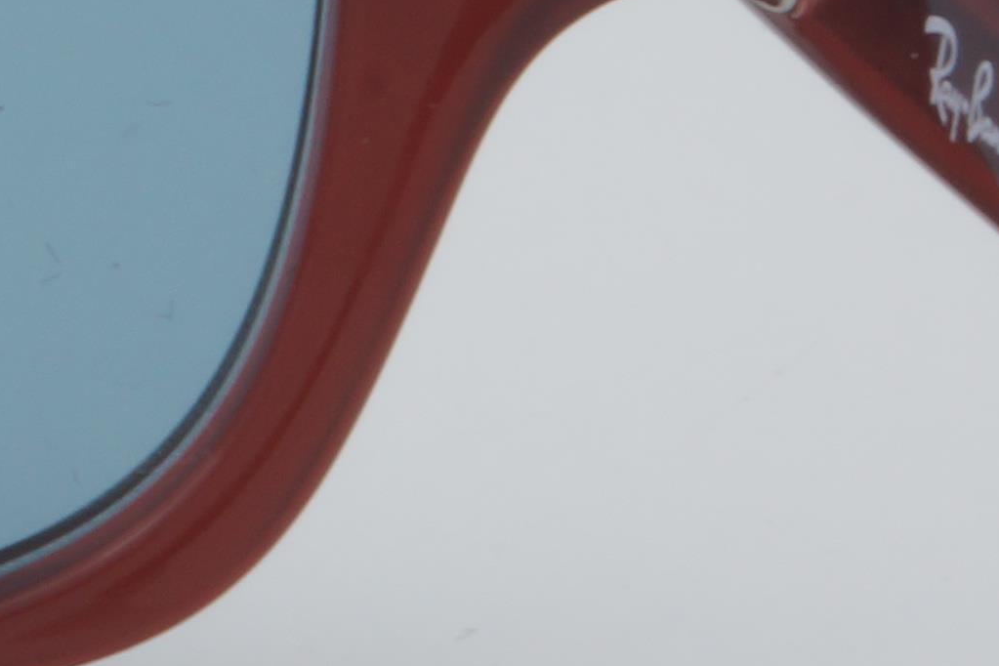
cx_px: -1886
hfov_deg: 4.1
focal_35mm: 484
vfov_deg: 2.8
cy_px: -19
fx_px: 13428
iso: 100
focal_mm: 55
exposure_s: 1/4
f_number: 29
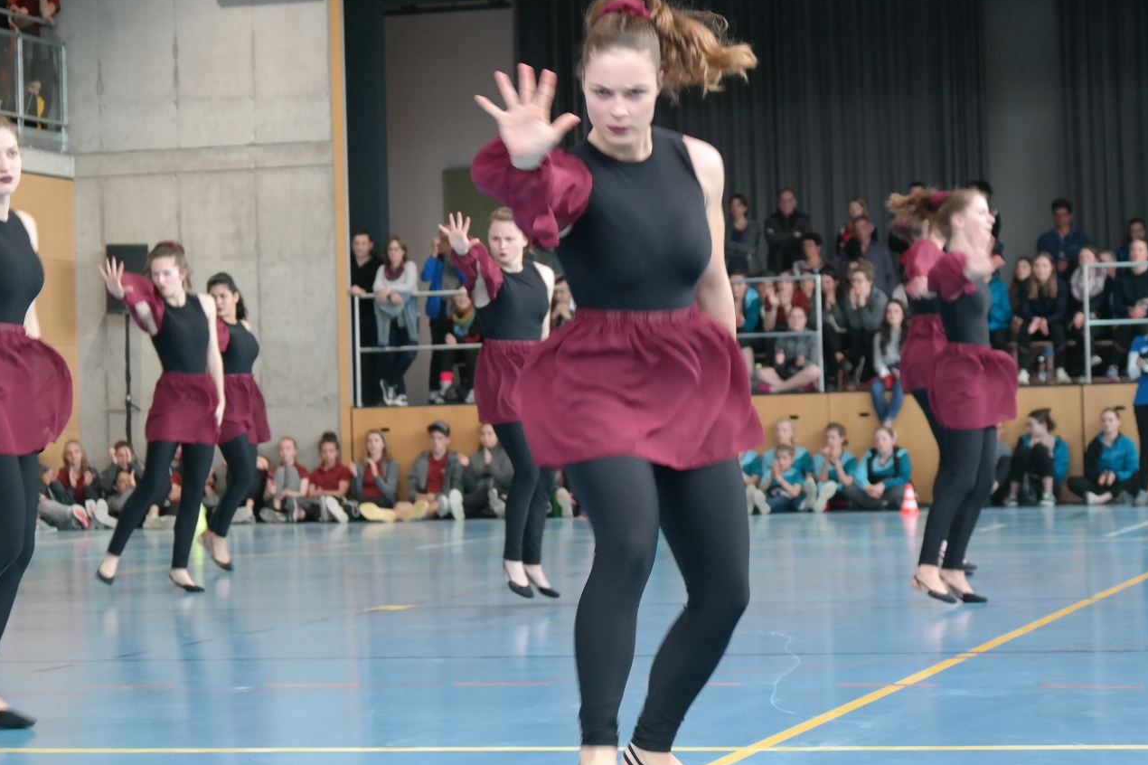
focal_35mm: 97
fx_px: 3092
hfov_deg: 21.0
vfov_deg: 14.1
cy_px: 345
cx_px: 646
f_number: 4
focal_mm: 50
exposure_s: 1/80
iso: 800
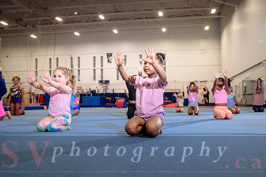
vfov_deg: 36.9
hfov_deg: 53.2
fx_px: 266
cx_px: 140
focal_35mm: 36
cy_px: 92
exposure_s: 1/160
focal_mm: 34
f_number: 3.5
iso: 800
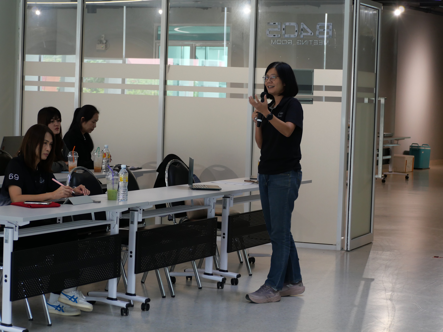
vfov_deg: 15.1
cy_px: 166
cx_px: 222
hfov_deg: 20.0
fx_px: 1254
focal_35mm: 98
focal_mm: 49
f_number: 4.2
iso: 800
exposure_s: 1/125
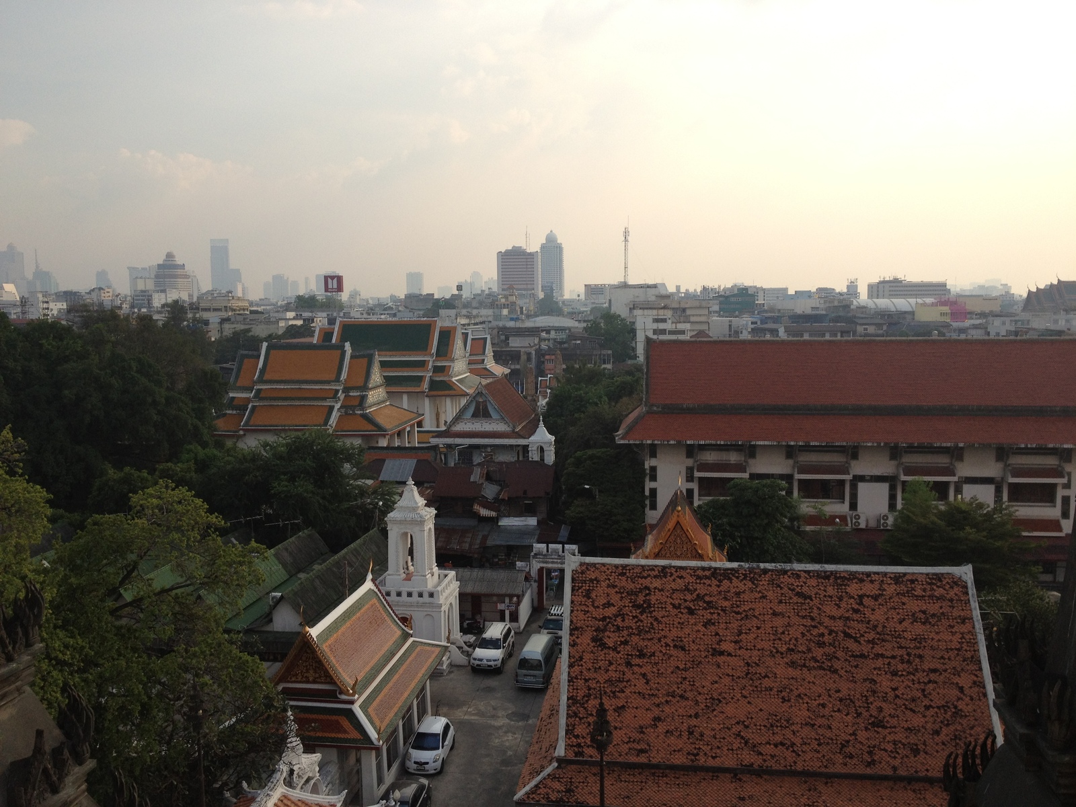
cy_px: 404
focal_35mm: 35
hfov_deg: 52.6
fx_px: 1088
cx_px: 538
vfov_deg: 40.7
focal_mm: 4.28
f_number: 2.4
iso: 64
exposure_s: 1/1126
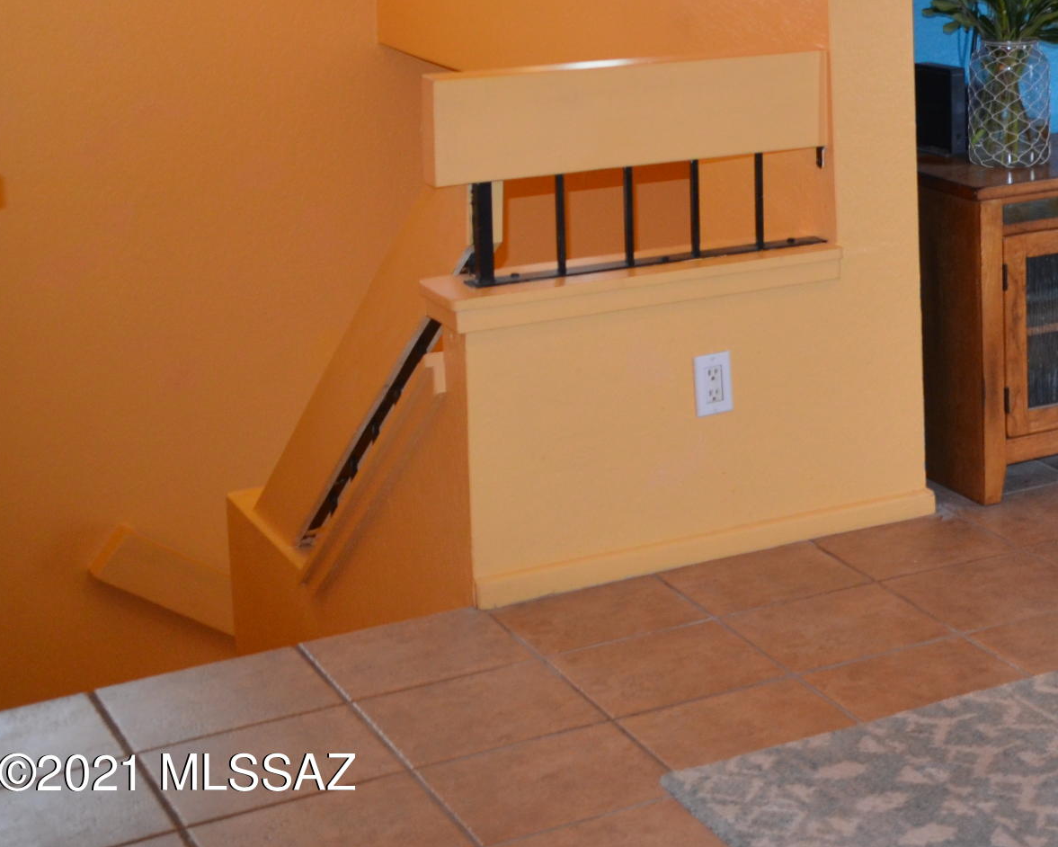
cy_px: -43
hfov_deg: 22.8
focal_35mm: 75
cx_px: 1342
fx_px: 2355
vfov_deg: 19.7
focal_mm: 21
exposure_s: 1/60
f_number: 3.8
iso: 560
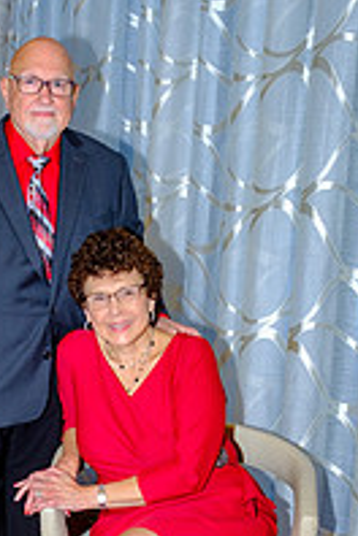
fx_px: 984
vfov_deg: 30.2
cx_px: 106
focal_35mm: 66
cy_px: 365
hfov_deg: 20.5
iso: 1600
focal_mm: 19.6
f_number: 5.6
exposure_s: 1/125
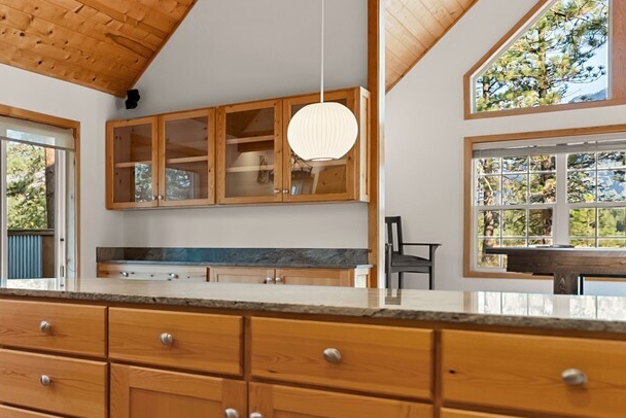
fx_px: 678
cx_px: -120
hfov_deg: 37.7
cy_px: 231
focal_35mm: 39
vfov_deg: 34.2
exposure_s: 1/15
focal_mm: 14
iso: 250
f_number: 2.8
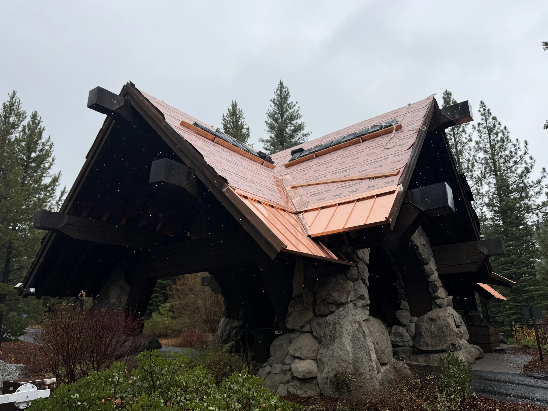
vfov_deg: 56.8
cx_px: 274
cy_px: 206
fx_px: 380
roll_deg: +0.8
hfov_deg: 71.6
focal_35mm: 24
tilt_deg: +16.9
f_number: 1.78
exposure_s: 1/3759
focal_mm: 6.76
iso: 80
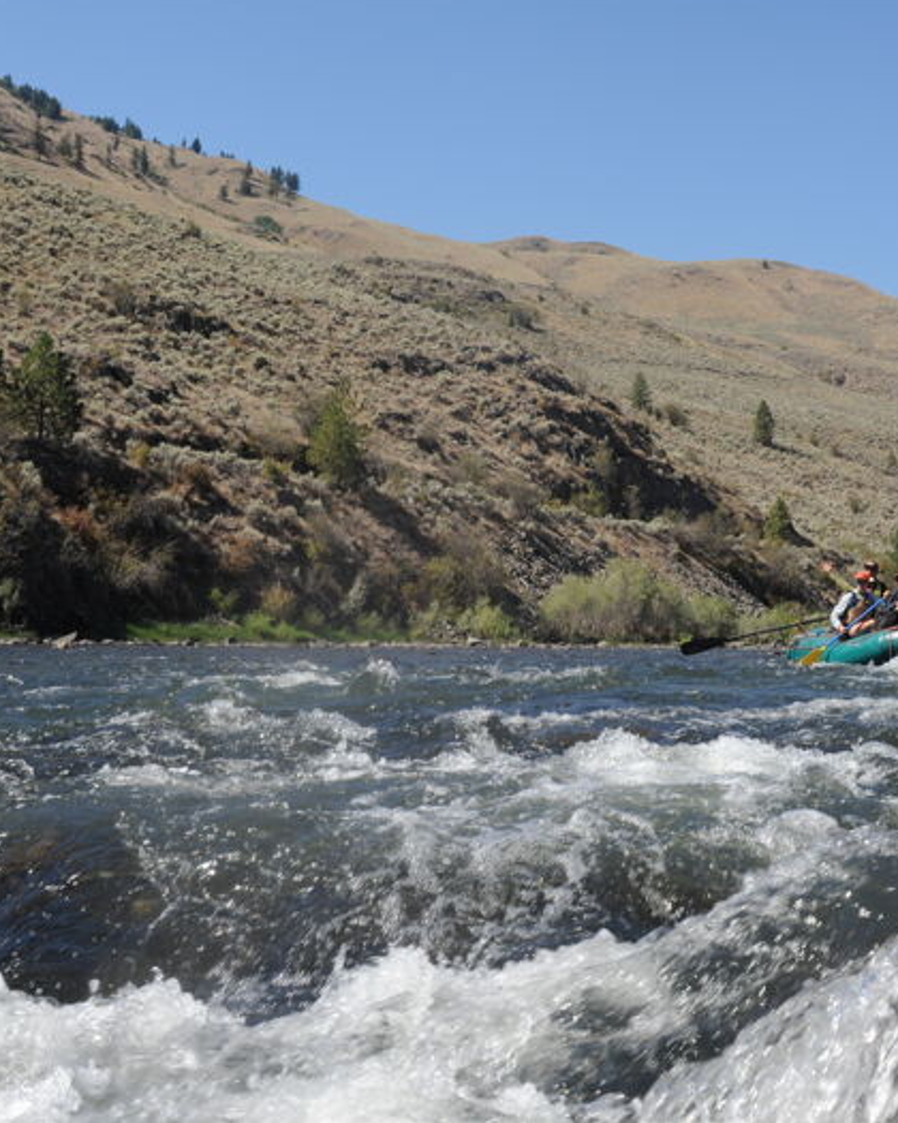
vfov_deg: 37.3
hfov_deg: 30.2
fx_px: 1661
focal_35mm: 50
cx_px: 537
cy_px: 556
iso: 200
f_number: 13
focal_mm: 35
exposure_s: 1/200
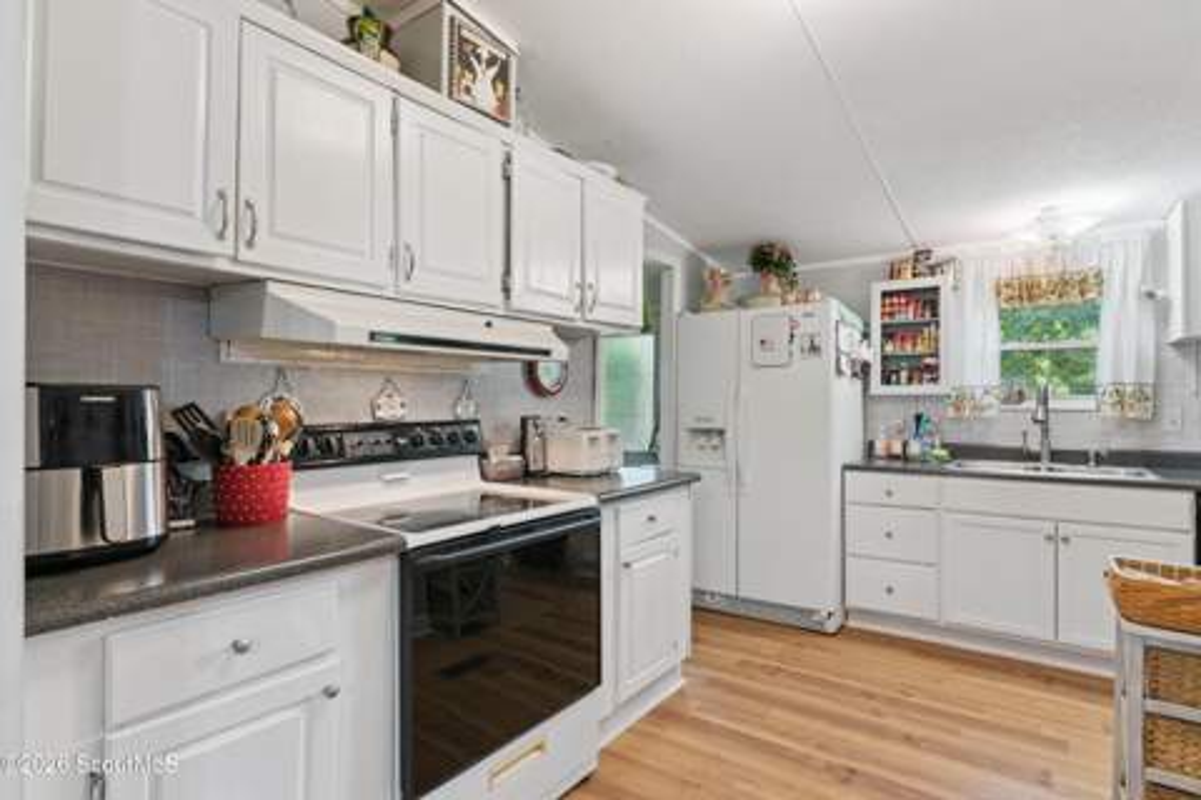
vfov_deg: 64.6
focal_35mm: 19
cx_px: 600
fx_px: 634
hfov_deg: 86.9
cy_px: 400
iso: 250
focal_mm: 19
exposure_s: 1/13
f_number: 8
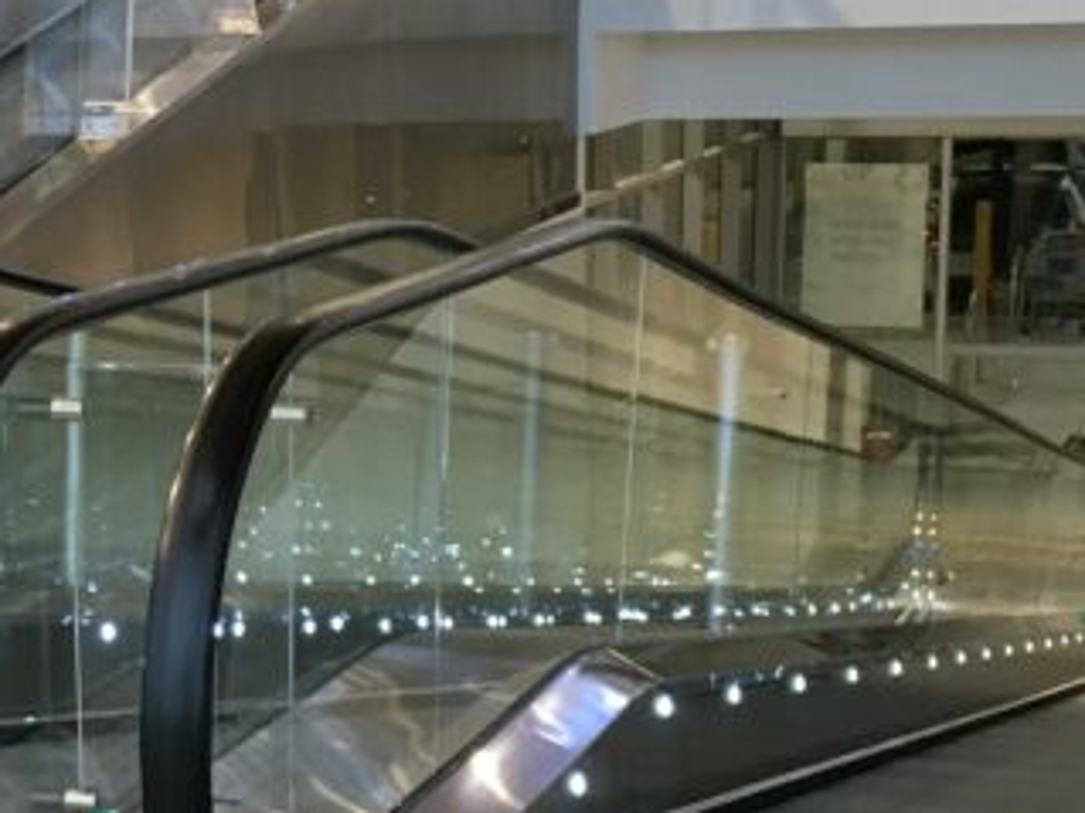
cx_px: -139
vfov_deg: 15.9
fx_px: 2914
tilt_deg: -11.5
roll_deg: +2.3
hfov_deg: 20.1
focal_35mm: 93
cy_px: 480
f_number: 2.2
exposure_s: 1/33
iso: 125
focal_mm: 4.15
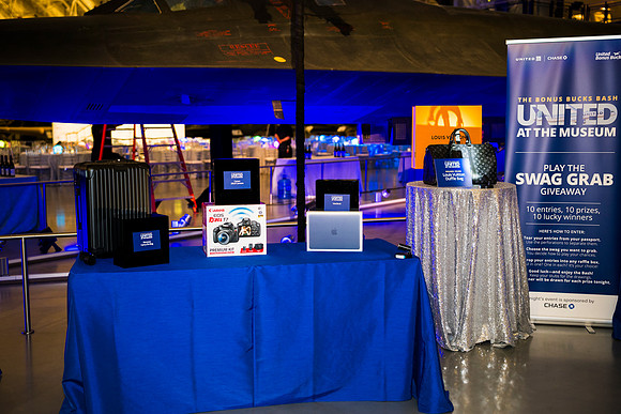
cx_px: 310
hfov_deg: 47.4
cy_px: 207
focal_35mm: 41
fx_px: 707
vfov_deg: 32.6
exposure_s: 1/50
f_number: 2.1
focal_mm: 41
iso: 500
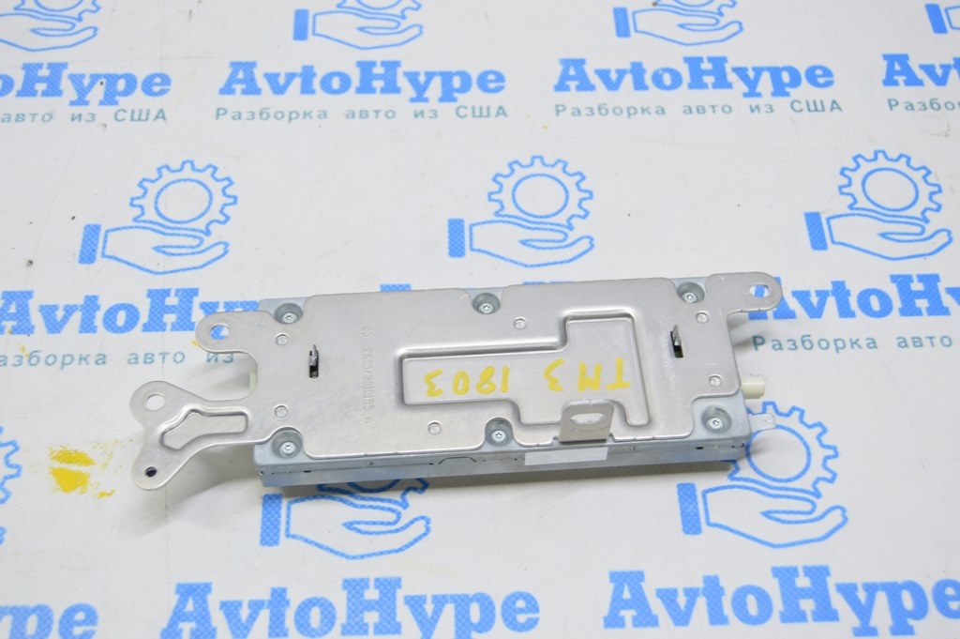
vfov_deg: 28.9
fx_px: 1239
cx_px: 480
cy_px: 320
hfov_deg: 42.4
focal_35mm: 46
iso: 400
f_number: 5.6
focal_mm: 31
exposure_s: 1/20
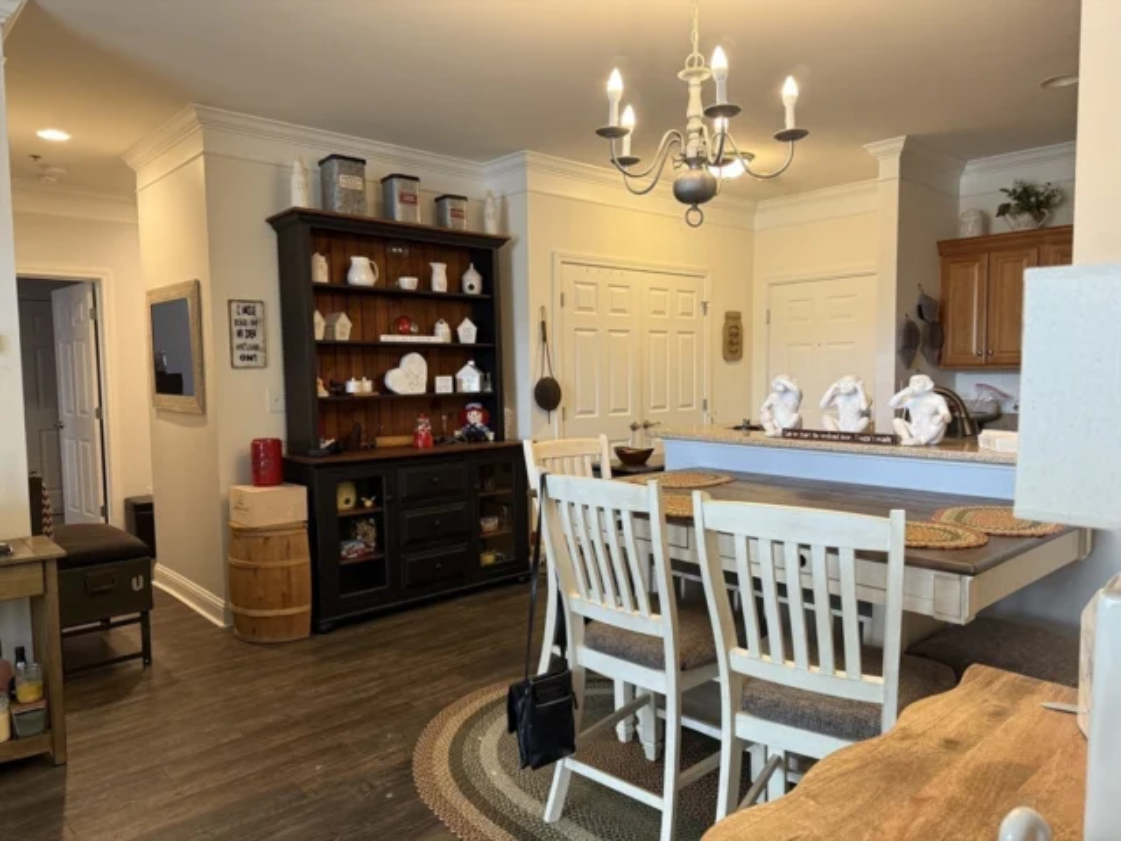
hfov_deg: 71.6
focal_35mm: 24
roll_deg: +0.5
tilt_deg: -3.8
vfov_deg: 56.8
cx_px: 560
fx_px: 777
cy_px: 420
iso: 200
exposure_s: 1/60
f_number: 1.78
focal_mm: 6.76
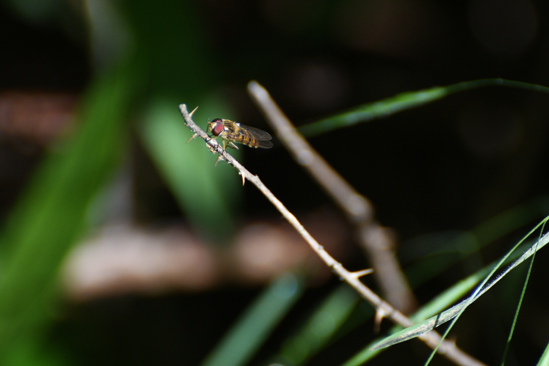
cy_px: 183
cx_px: 274
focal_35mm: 450
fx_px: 6862
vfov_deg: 3.1
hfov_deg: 4.6
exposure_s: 1/2500
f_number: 5.6
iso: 1250
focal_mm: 300
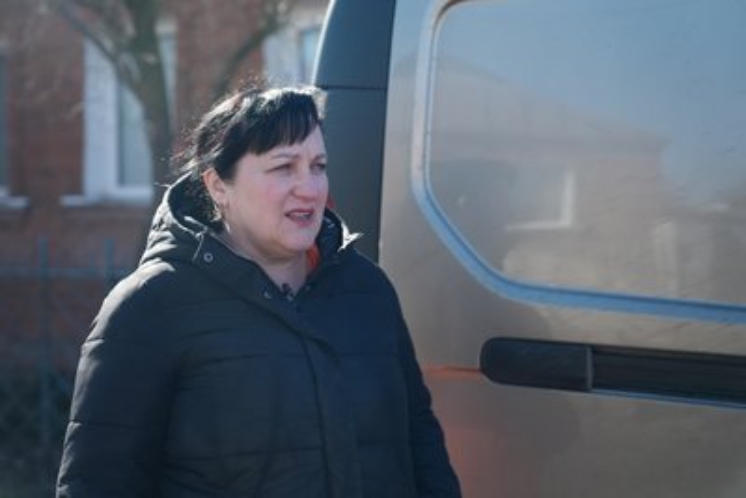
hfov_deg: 36.9
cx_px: 373
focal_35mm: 54
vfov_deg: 25.1
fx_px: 1119
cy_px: 249
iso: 6400
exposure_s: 1/400
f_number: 2.8
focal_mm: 54
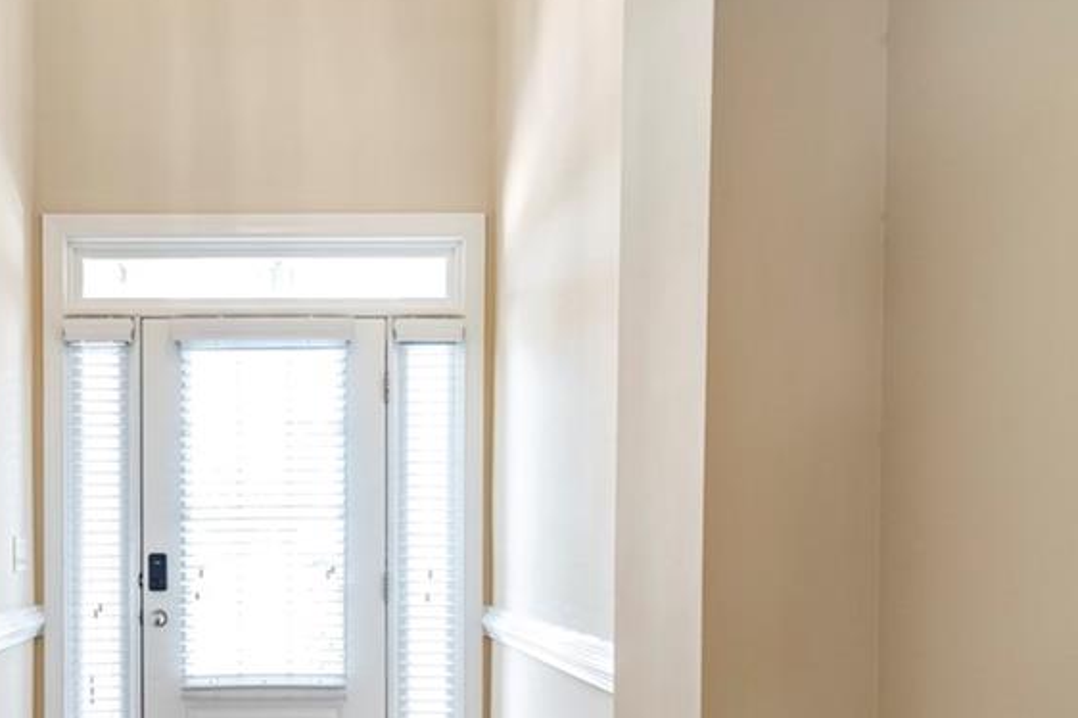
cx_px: 282
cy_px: 549
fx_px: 928
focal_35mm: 31
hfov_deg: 57.5
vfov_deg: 40.9
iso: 640
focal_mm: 17
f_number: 8
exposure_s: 1/8
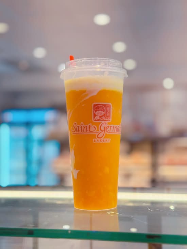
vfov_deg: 39.7
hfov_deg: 30.3
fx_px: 346
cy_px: 124
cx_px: 94
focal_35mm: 48
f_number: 1.78
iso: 125
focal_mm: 6.76
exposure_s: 1/120
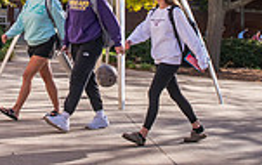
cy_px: -55
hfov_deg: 17.1
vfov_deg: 10.6
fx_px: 866
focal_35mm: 121
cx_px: 56
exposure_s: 1/320
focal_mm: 31
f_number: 8
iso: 320
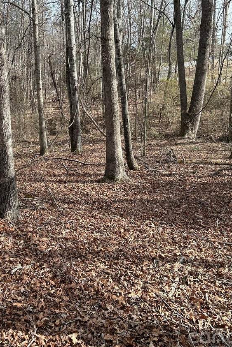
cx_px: 70
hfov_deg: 32.3
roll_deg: +1.0
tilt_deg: -11.3
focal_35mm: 41
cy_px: 163
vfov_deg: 47.4
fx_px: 396
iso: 50
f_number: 1.5
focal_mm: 5.7
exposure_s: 1/949
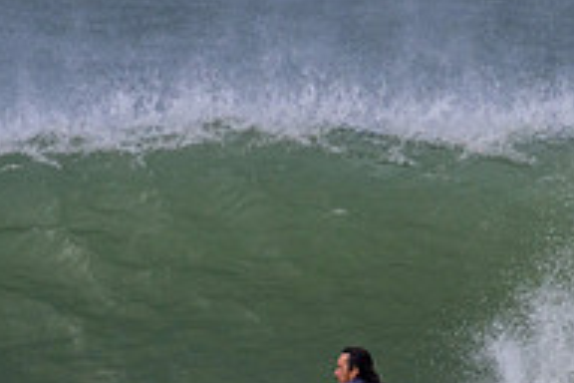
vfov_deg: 0.6
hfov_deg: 0.9
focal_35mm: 2413
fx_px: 38471
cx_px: 275
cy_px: 474
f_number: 11
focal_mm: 800
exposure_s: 1/2000
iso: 900
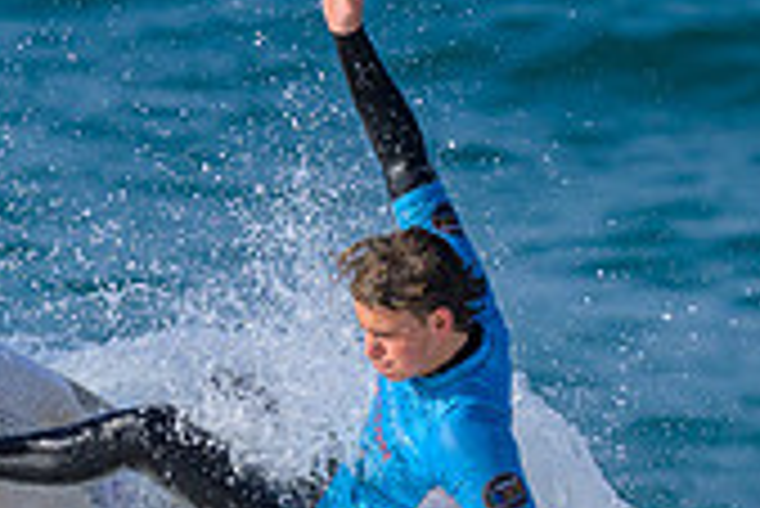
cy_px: 796
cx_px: 412
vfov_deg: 0.4
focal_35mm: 3776
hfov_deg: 0.5
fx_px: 79782
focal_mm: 800
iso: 220
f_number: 6.3
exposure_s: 1/2000
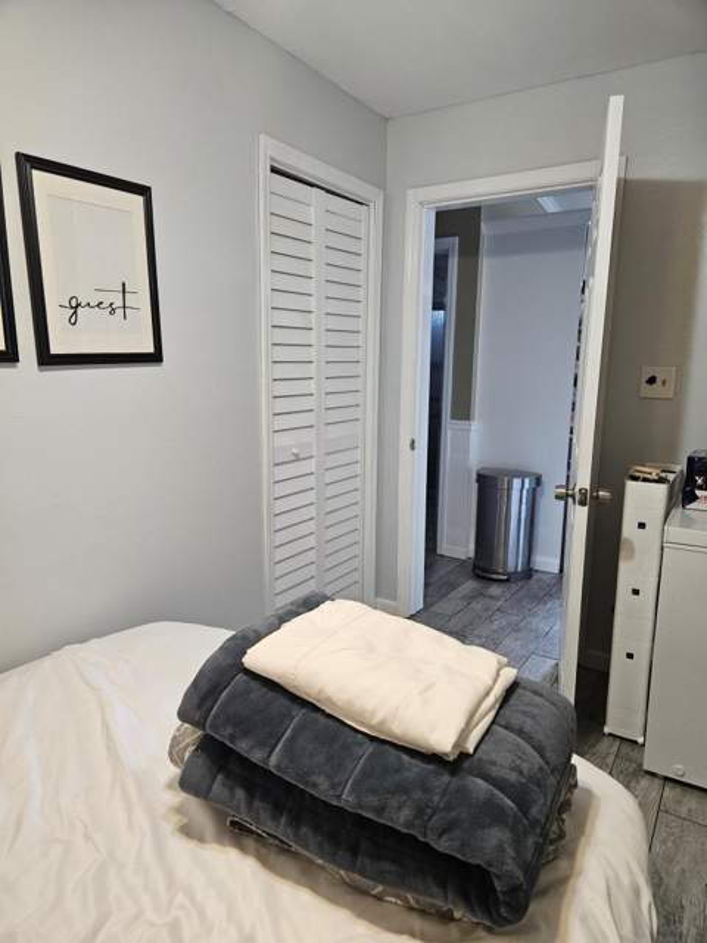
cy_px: 472
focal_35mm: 23
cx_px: 354
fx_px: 626
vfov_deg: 73.9
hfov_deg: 58.9
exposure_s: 1/120
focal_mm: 5.4
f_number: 1.8
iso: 250
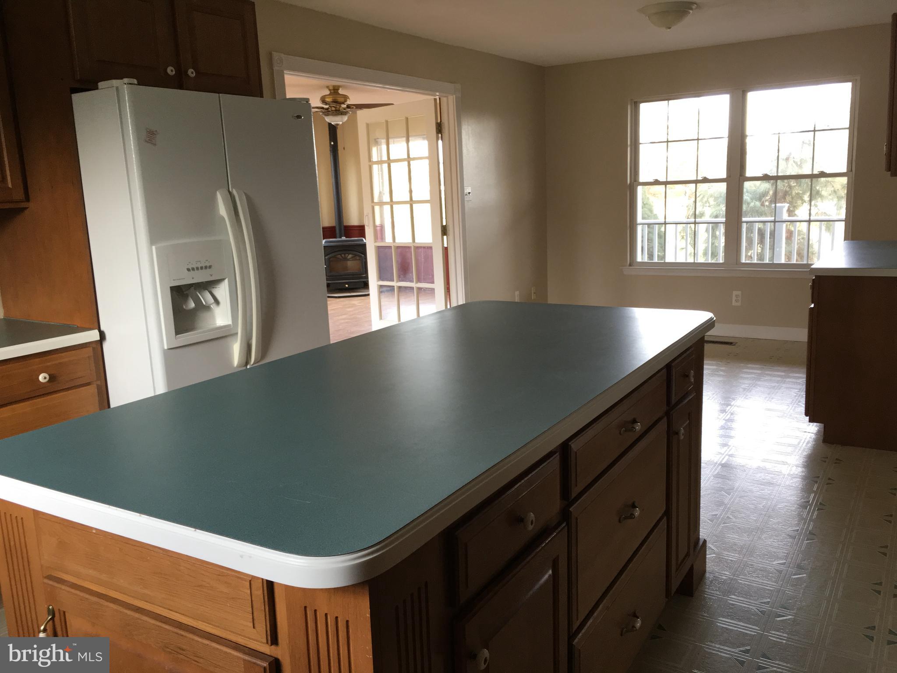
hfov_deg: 61.7
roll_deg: +2.2
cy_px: 336
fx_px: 751
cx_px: 448
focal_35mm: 29
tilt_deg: -11.0
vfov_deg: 48.2
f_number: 2.2
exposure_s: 1/30
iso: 64
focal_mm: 4.15
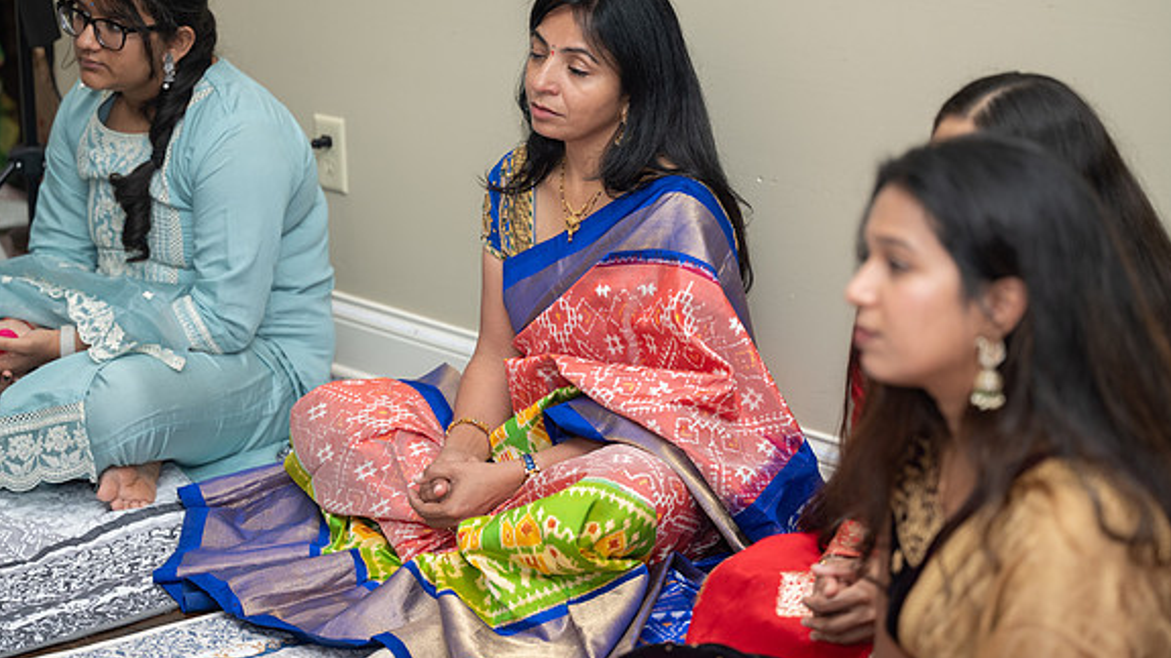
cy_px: 309
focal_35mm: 93
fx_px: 2887
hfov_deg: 22.9
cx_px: 587
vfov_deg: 13.0
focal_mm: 88
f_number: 2.8
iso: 500
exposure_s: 1/200
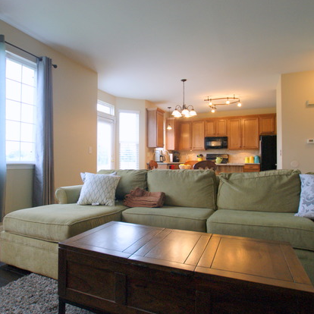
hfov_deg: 70.0
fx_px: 222
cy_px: 159
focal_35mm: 22
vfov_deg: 70.5
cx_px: 133
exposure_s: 1/30
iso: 320
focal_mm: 11
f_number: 4.5
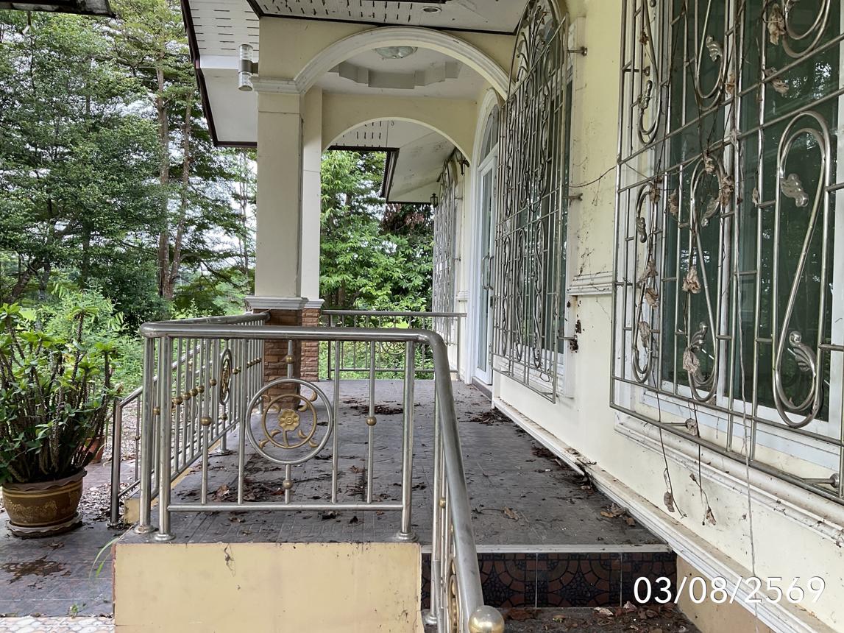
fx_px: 707
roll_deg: -2.0
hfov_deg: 61.7
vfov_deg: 48.2
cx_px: 422
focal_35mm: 29
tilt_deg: -0.9
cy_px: 316
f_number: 1.8
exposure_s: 1/175
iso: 16
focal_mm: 3
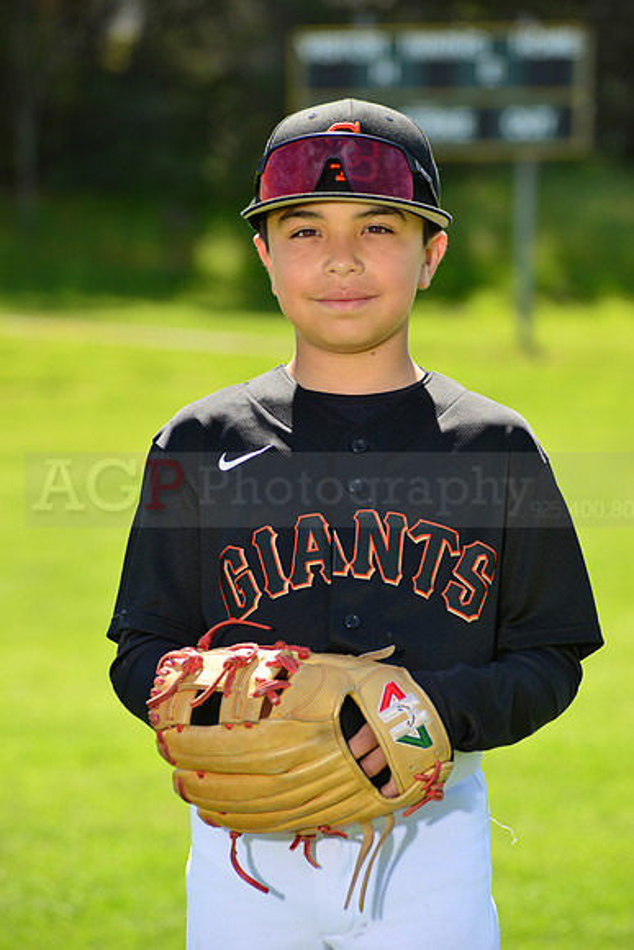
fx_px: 4488
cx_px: 317
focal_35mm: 170
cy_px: 475
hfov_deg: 8.1
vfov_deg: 12.1
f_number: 8
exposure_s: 1/250
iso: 200
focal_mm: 170
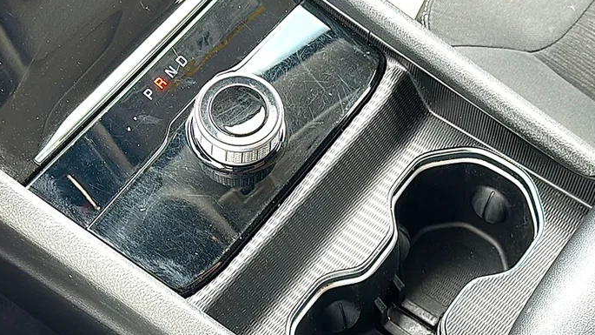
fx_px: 773
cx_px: 301
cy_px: 189
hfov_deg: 42.1
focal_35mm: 49
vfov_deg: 24.4
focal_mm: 6.86
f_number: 1.78
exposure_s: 1/71
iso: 50
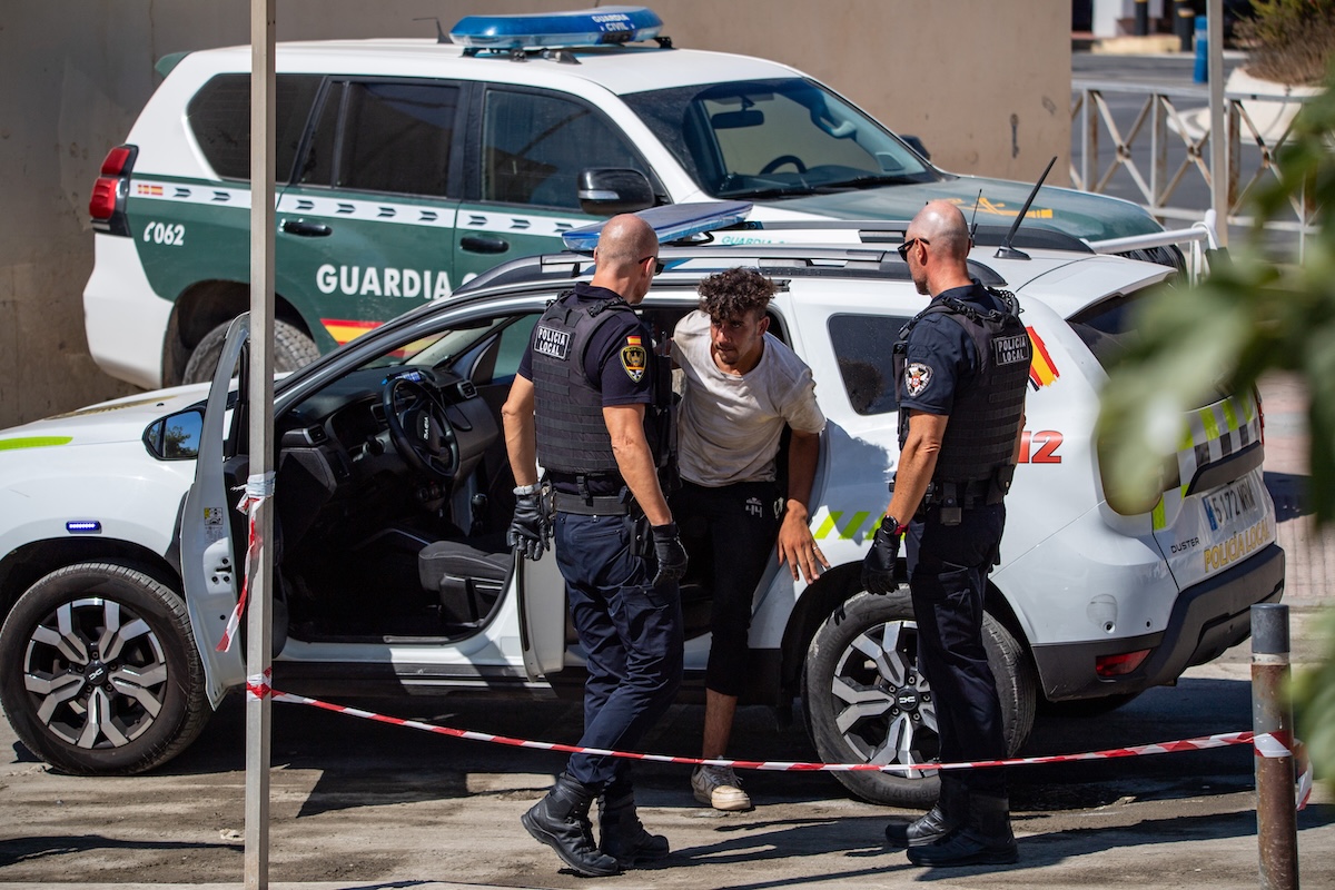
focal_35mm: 150
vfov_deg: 9.1
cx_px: 668
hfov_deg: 13.7
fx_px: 5562
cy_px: 445
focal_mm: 150
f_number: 5
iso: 160
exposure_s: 1/2500
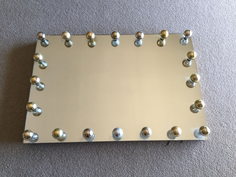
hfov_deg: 58.4
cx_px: 118
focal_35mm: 31
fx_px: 211
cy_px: 88
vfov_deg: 45.4
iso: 80
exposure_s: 1/33
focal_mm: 3.3
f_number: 2.4
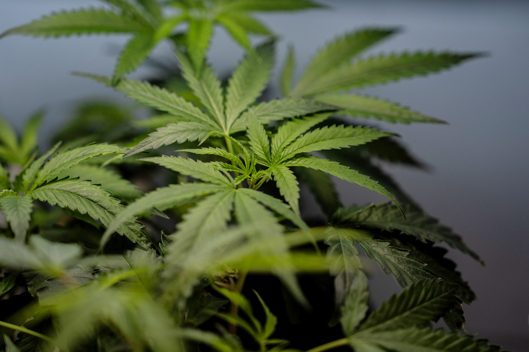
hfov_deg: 28.9
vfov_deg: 19.4
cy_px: 176
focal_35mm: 70
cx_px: 264
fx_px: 1028
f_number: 2.8
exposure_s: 1/640
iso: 250
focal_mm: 70
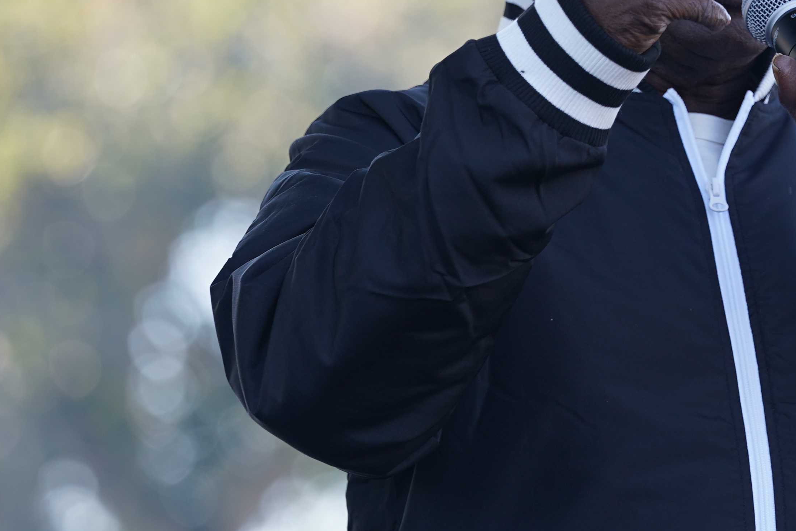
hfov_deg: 3.8
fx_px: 12028
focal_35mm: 544
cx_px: 763
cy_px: 49
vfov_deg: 2.5
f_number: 4
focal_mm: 200
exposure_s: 1/250
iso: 200
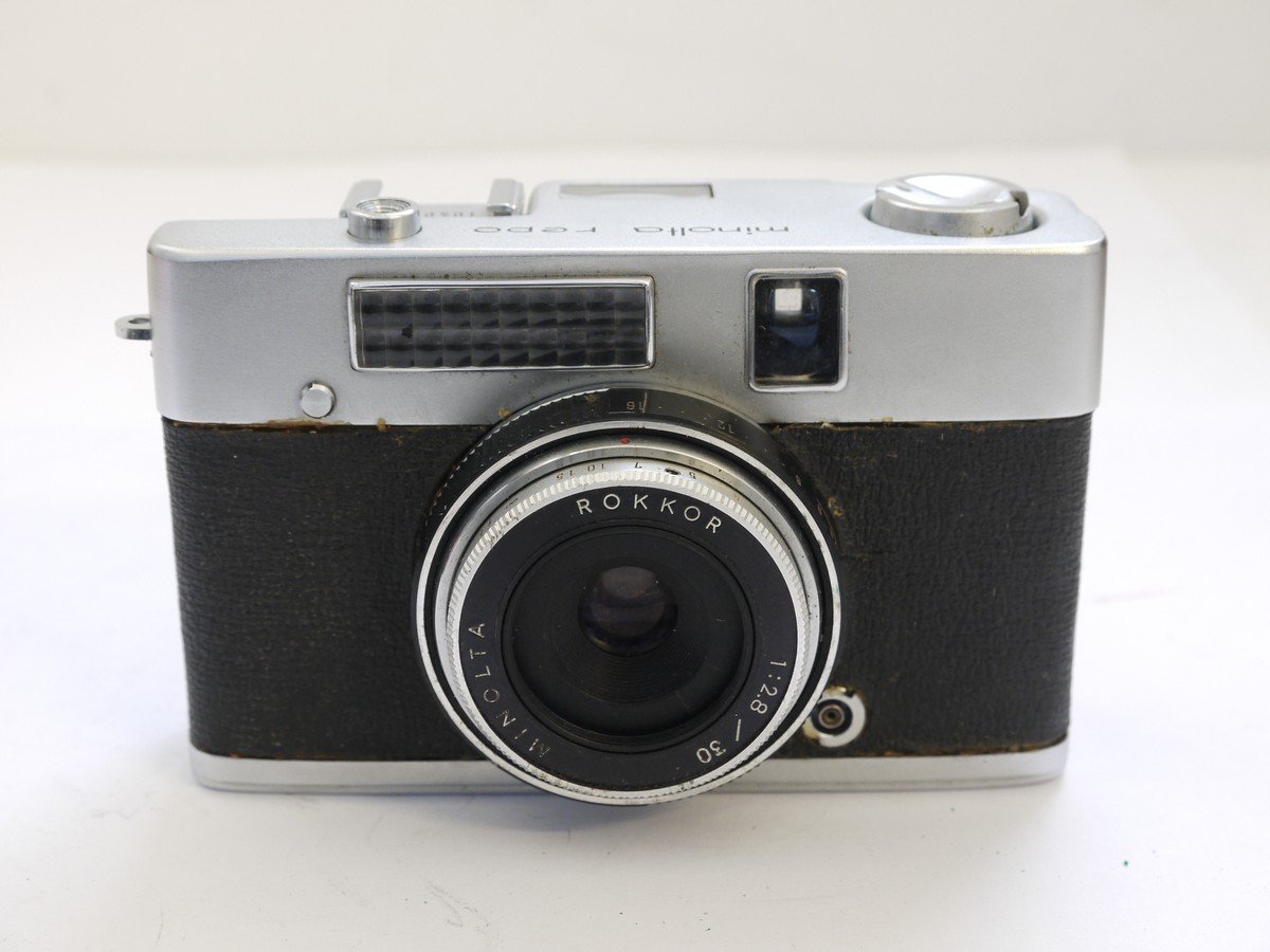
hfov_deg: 31.2
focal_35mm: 62
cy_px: 476
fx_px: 2275
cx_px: 635
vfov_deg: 23.7
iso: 400
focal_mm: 31
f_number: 10
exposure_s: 1/6
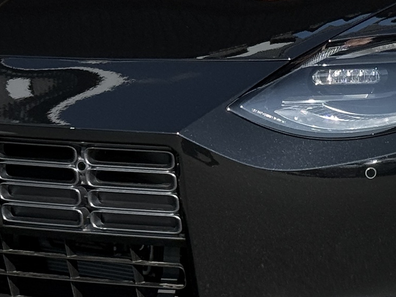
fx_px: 2082
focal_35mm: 182
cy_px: 4
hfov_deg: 10.8
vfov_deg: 8.1
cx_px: 348
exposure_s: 1/4587
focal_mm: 6.76
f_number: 1.78
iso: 64
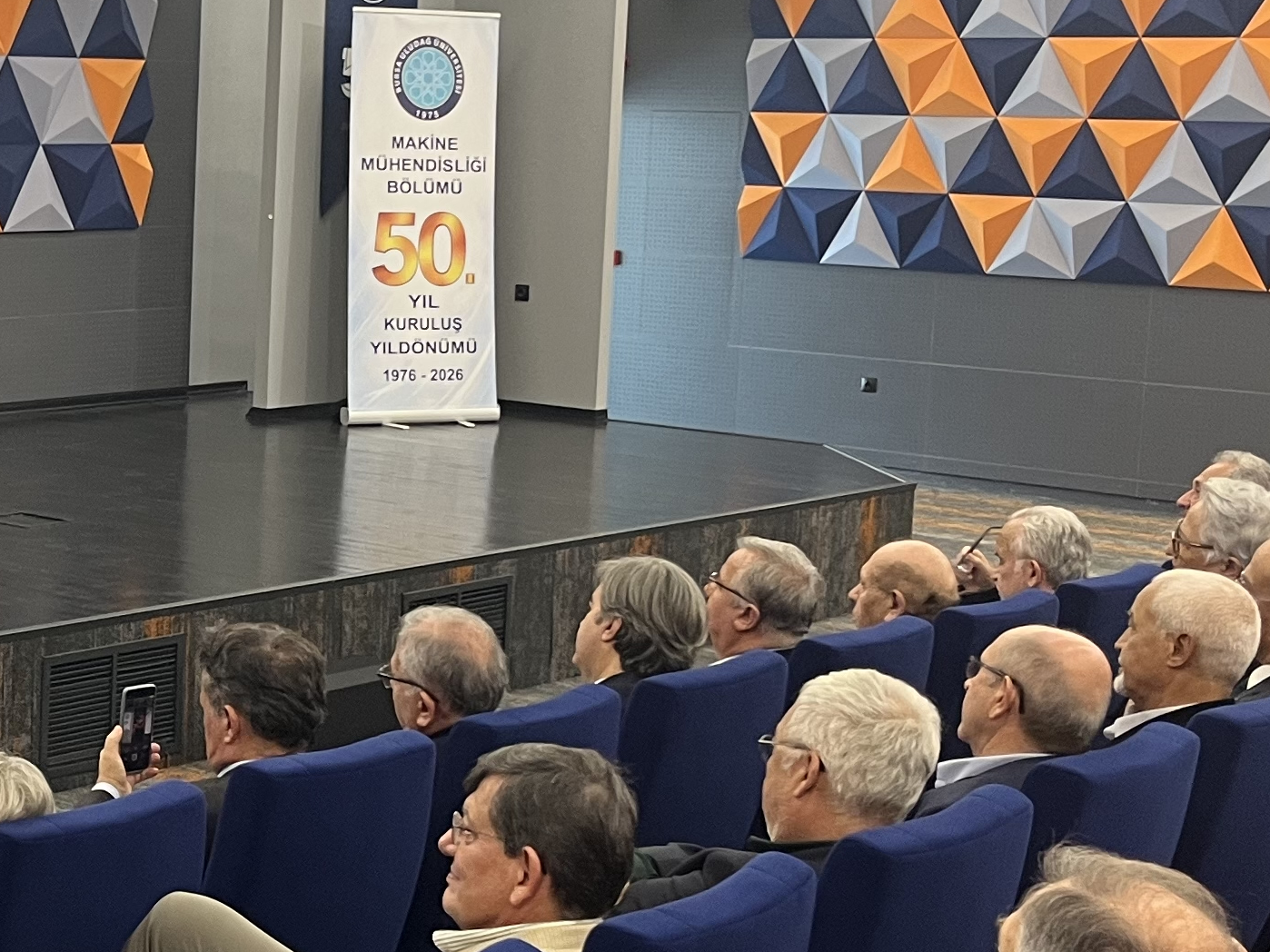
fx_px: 2751
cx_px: -55
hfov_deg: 24.6
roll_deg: -1.0
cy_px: 402
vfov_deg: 19.6
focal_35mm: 75
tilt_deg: -7.5
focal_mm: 5.1
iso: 160
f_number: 1.6
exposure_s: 1/50
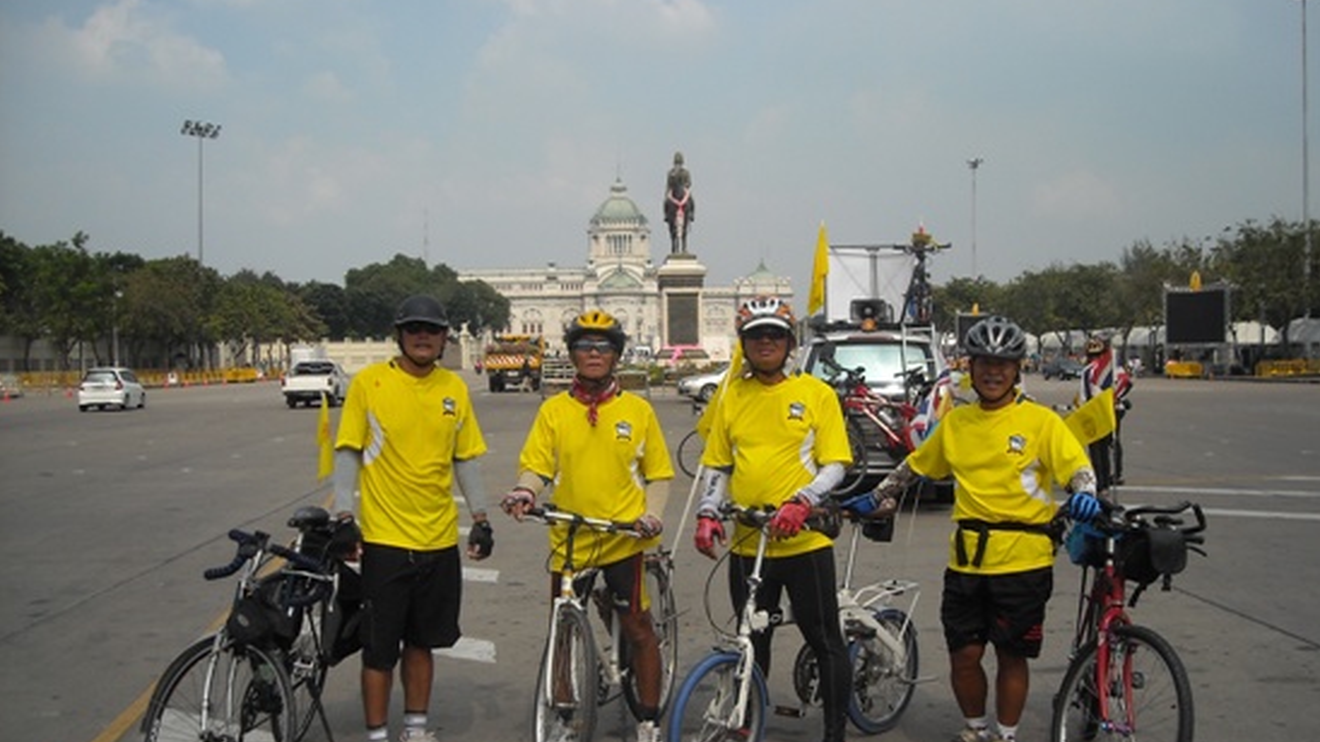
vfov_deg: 30.4
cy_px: 436
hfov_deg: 51.6
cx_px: 670
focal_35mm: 39
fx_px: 1365
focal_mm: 5.7
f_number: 5.6
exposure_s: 1/384
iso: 64
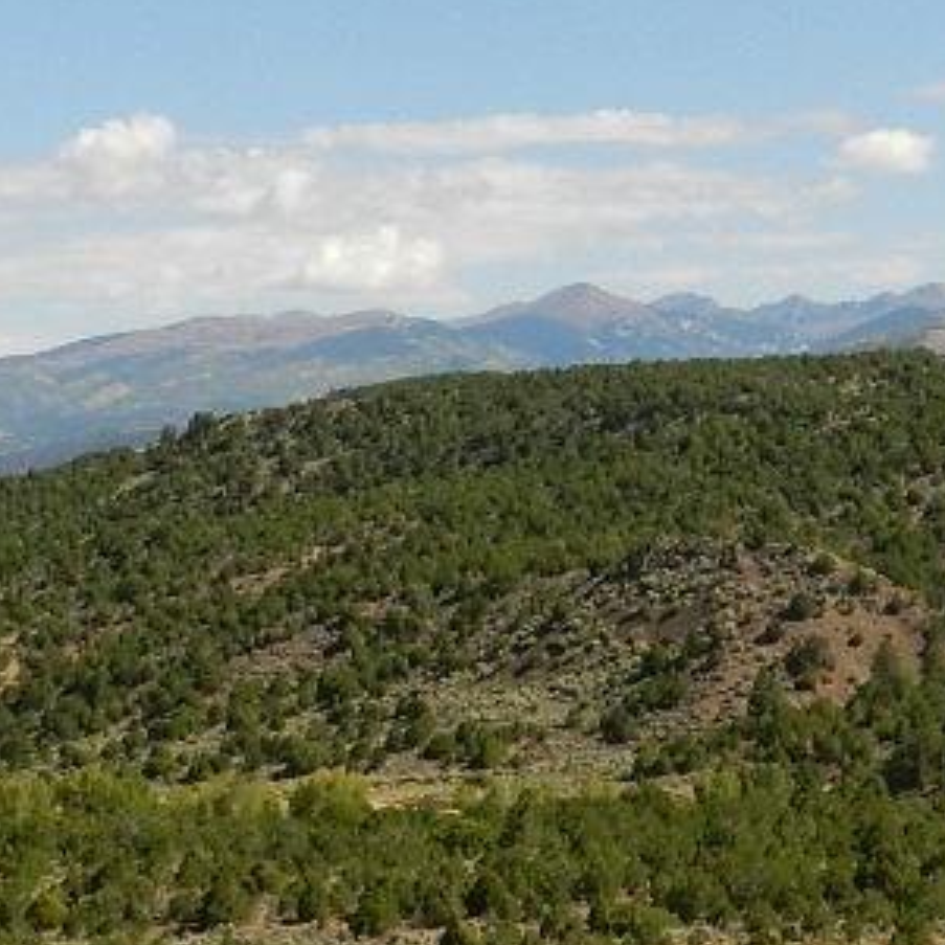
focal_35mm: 128
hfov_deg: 13.6
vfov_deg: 13.6
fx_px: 3953
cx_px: 738
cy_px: 383
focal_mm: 12.1
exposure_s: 1/100
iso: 160
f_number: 4.7
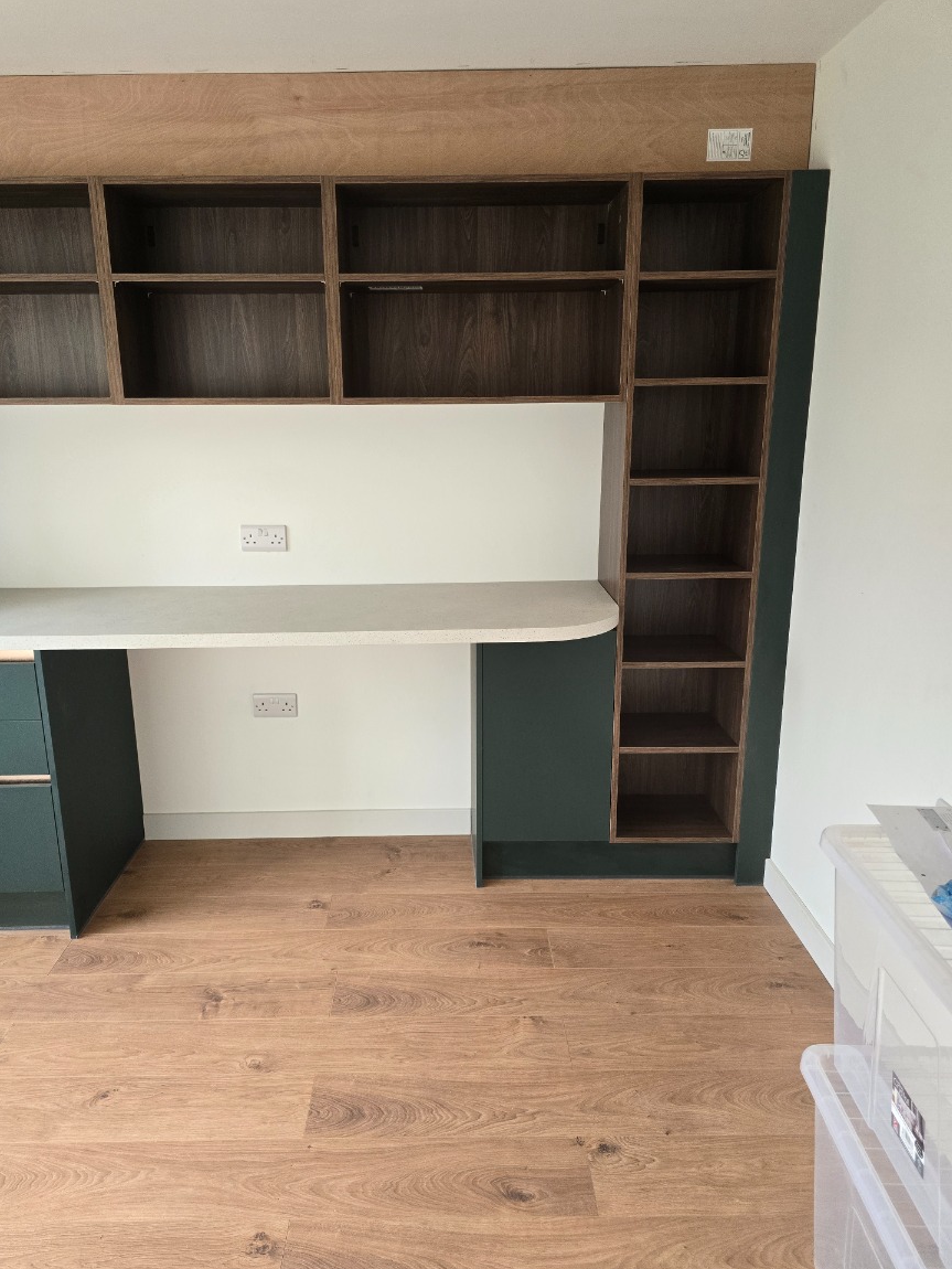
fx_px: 880
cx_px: 460
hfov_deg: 56.8
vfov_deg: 71.6
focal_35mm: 24
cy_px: 623
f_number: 1.7
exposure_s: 1/100
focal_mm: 6.3
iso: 200
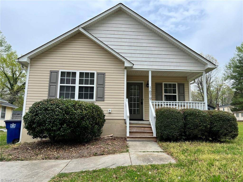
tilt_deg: +10.2
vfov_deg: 53.1
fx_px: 183
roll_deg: -0.5
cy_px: 91
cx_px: 122
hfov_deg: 67.3
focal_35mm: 26
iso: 50
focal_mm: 5.7
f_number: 1.5
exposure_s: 1/2208
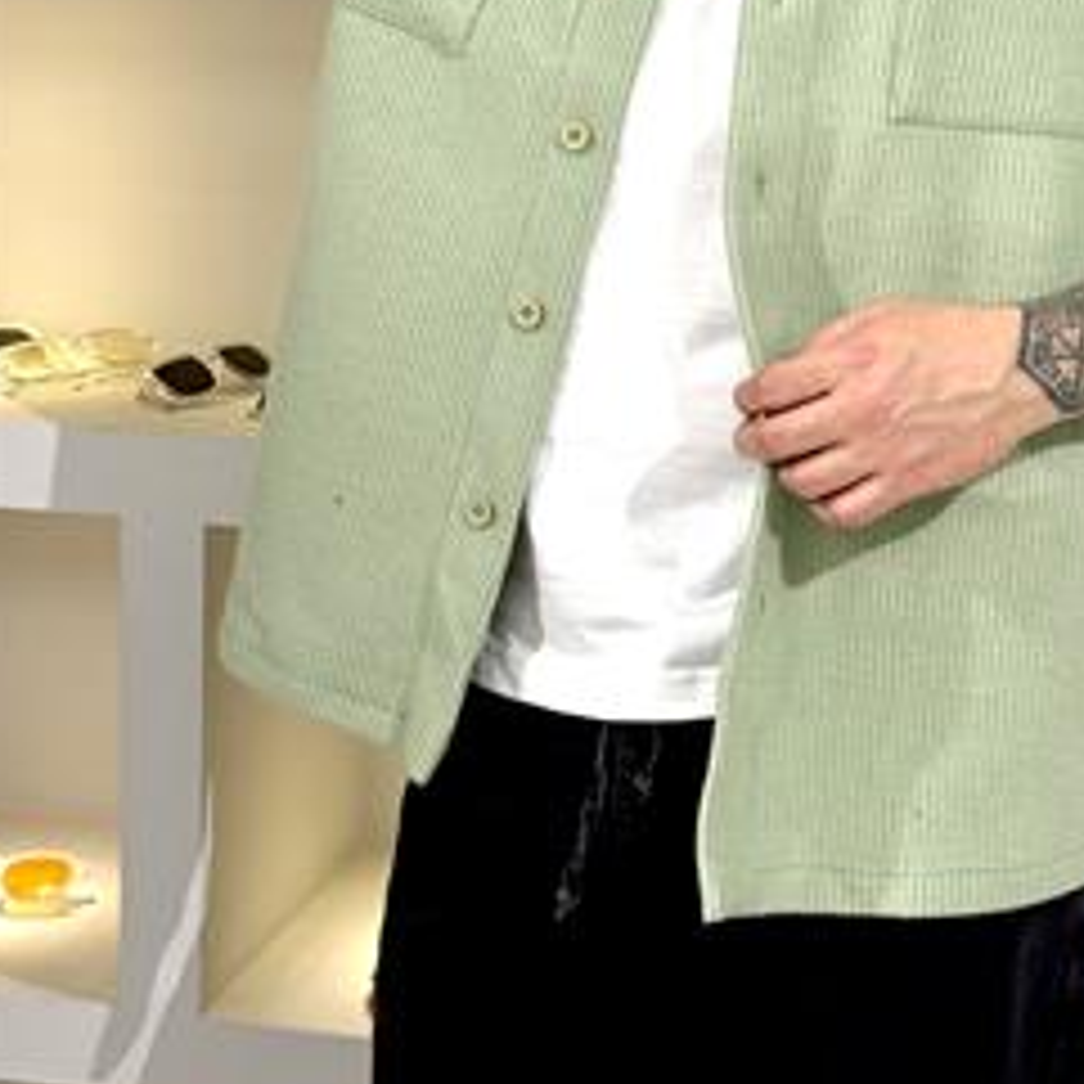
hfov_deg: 21.0
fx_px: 2905
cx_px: 760
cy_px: 117
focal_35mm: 82
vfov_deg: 20.7
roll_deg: -1.6
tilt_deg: -5.5
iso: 100
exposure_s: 1/100
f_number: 1.78
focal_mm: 6.76
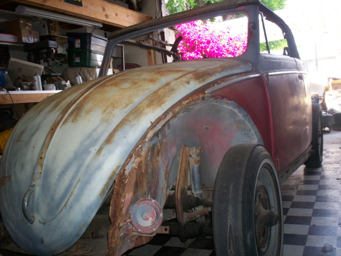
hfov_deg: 51.4
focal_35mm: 36
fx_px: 355
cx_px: 170
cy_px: 128
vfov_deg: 39.7
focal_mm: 6
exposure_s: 1/60
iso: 140
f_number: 4.5
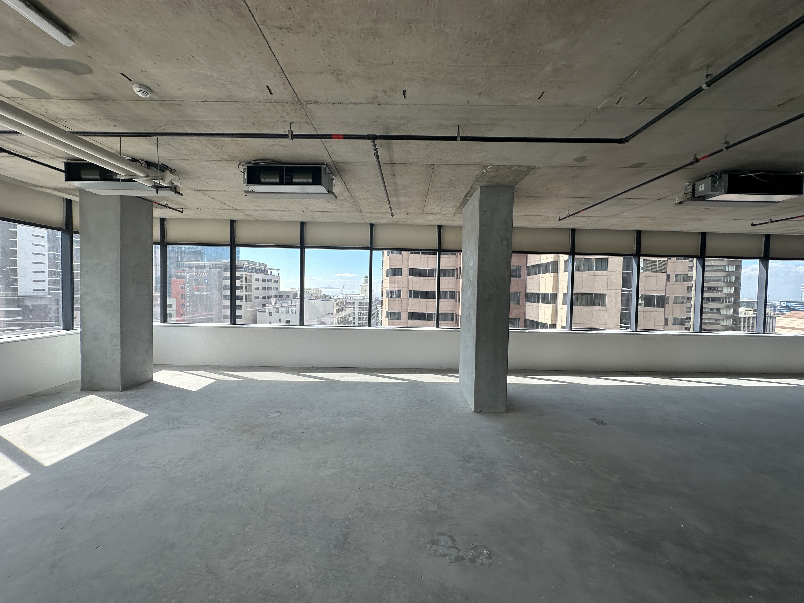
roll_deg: +0.3
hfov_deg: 102.1
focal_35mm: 14
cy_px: 302
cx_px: 402
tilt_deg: -0.1
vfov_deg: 85.7
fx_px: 325
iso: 40
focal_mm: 2.22
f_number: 2.2
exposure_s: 1/244
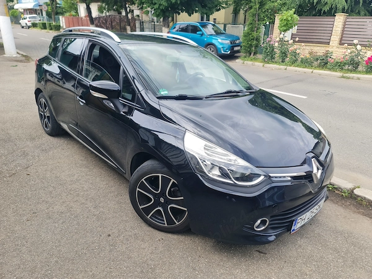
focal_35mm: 25
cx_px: 186
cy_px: 140
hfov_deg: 69.4
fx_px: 269
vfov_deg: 54.9
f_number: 1.8
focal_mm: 7
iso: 50
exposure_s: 1/232
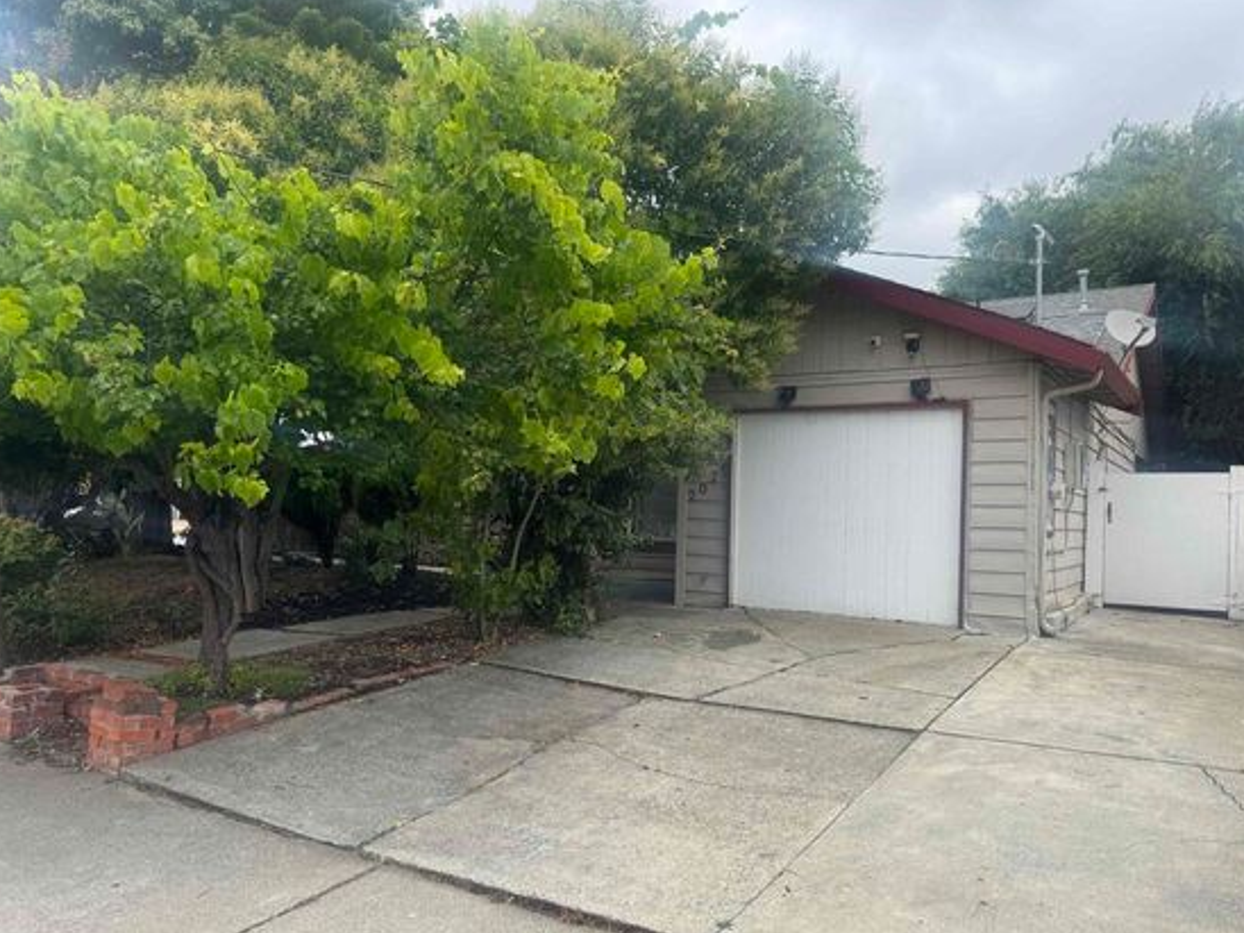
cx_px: 602
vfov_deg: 53.0
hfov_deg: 67.3
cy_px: 496
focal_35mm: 26
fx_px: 934
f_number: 1.78
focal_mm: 6.76
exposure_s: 1/2174
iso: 80
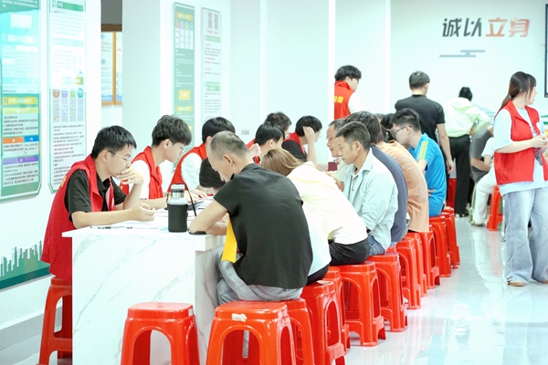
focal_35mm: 103
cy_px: 182
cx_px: 274
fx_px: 1568
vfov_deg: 13.3
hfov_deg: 19.8
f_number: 4
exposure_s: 1/160
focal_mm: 103
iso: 1600
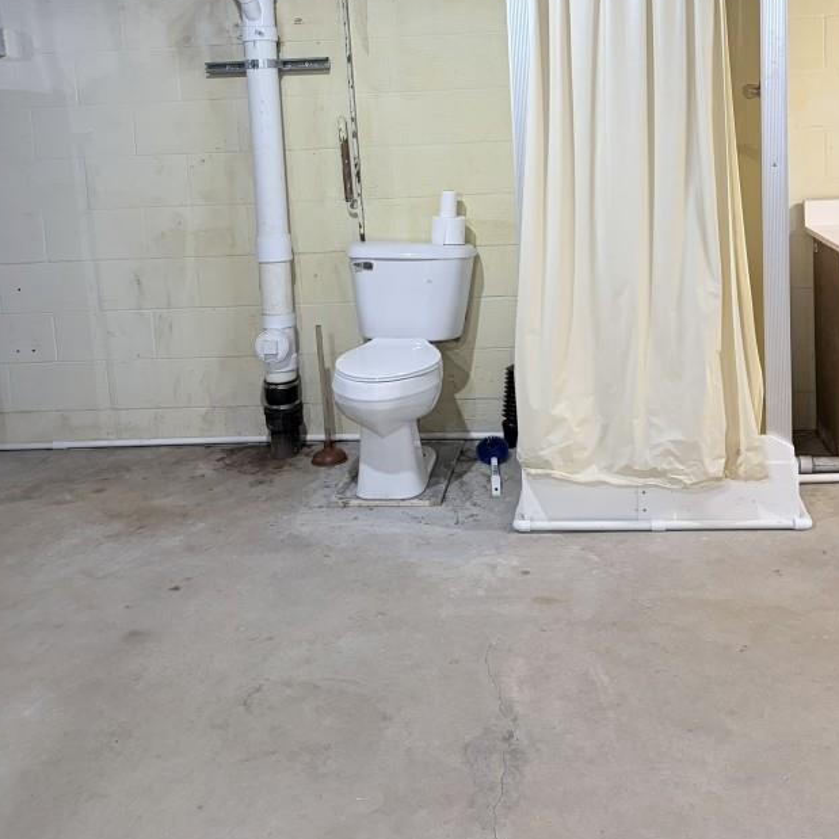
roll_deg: +2.5
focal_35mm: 38
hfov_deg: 43.6
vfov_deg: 42.6
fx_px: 1042
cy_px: 220
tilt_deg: -4.0
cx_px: 508
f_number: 1.6
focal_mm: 5.96
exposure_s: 1/60
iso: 200
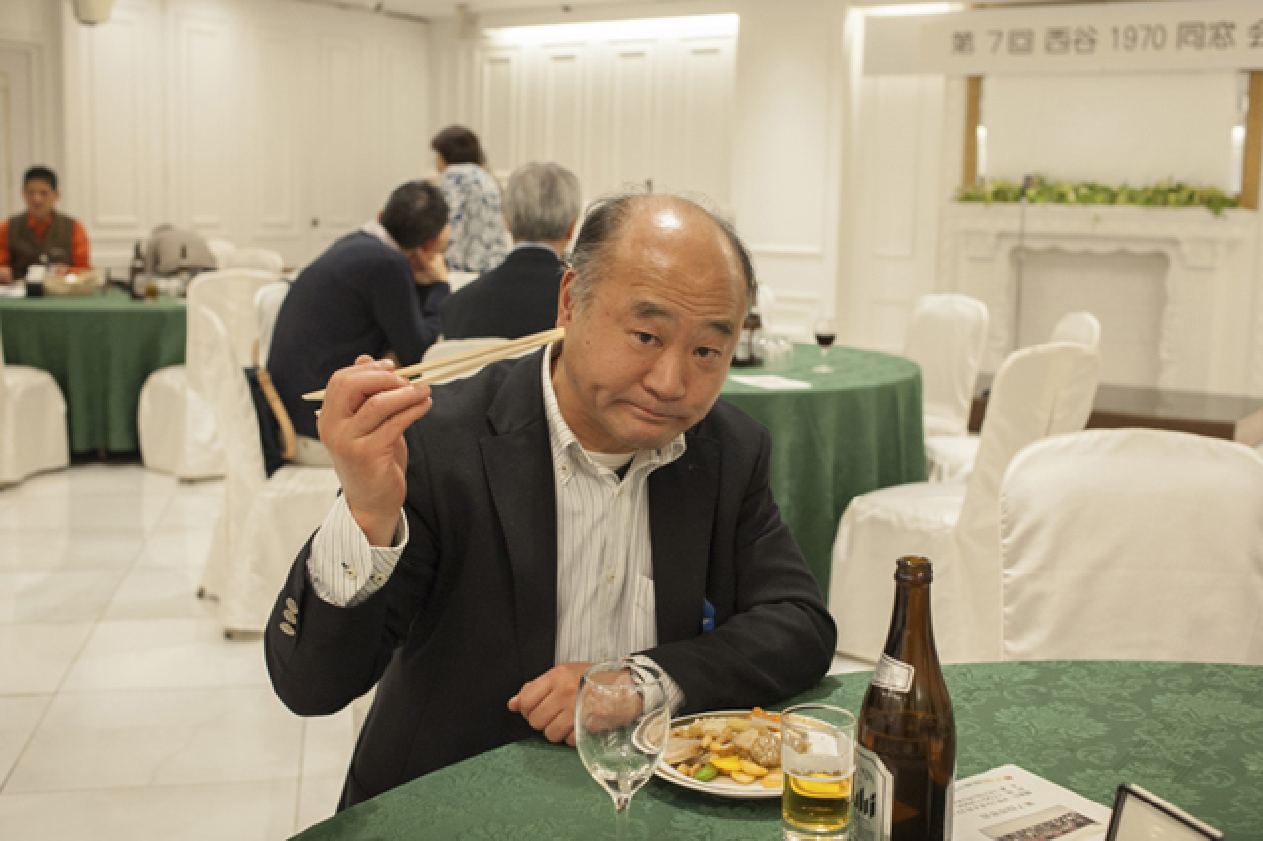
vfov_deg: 37.8
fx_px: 1227
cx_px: 632
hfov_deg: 54.5
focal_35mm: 35
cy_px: 420
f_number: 5.6
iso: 560
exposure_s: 1/100
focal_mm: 35
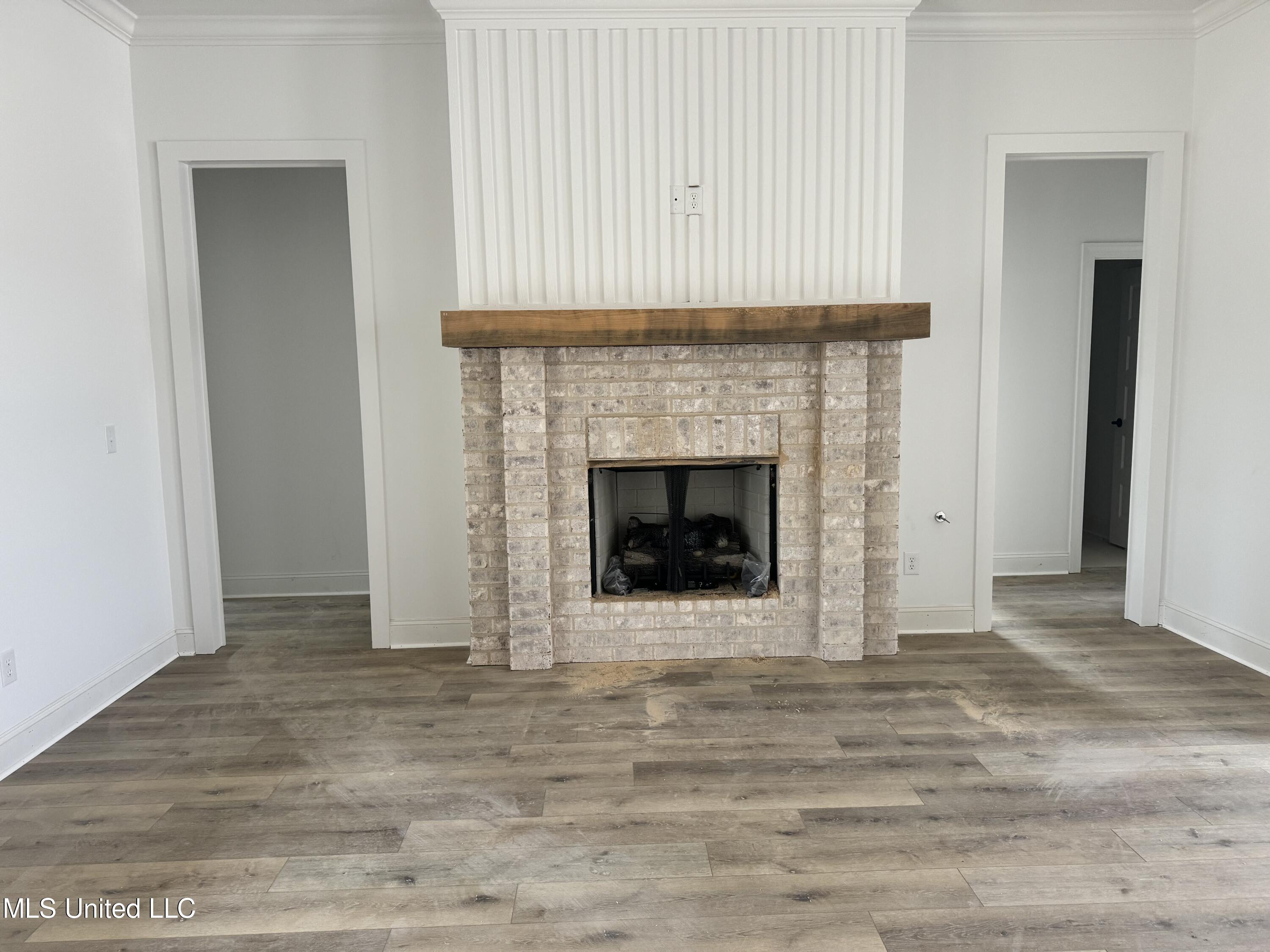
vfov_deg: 56.8
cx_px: 635
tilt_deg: -7.2
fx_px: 881
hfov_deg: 71.6
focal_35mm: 24
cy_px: 476
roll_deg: +1.4
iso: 200
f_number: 1.78
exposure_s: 1/74
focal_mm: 6.86
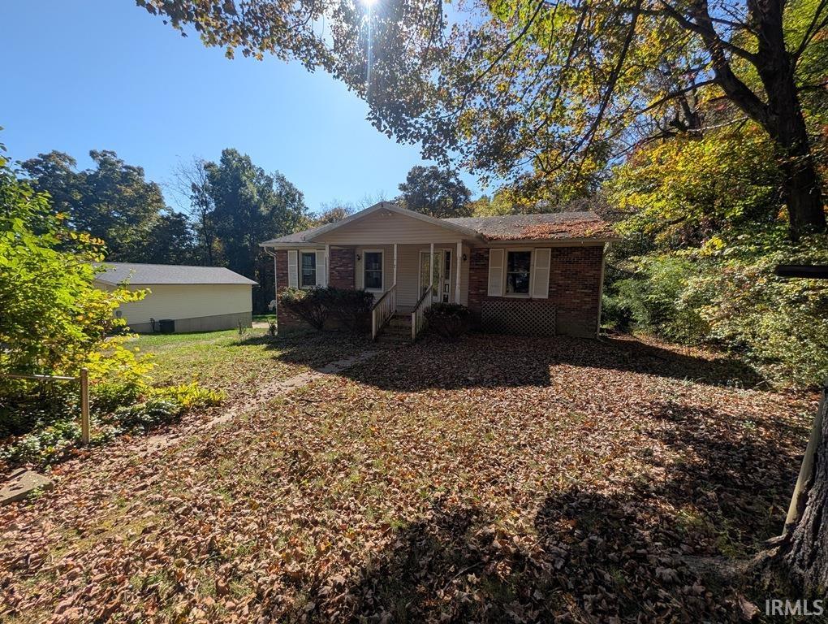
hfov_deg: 110.5
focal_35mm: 12
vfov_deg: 94.6
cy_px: 312
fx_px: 287
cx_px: 414
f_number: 1.7
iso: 49
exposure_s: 1/2439
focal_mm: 2.02
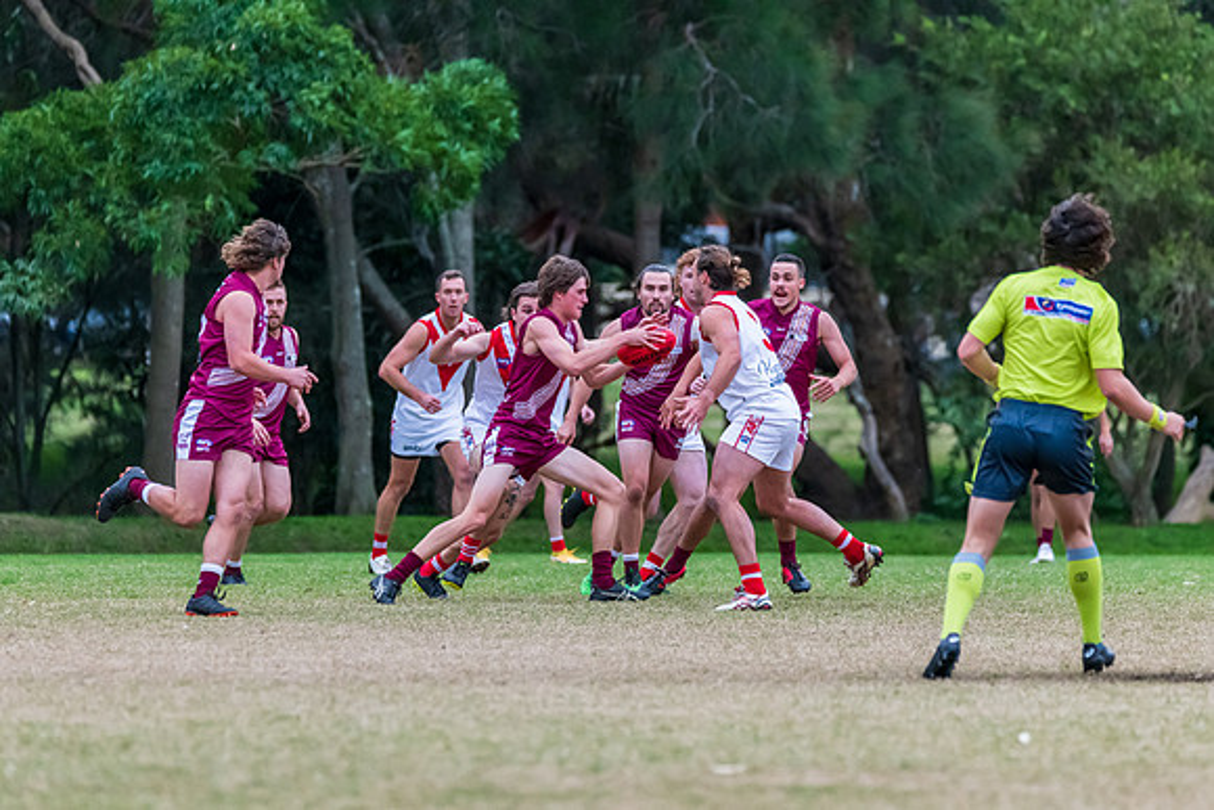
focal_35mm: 373
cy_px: 432
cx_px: 608
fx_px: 12586
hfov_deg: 5.5
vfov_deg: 3.7
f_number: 6
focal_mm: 350
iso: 3200
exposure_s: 1/1250
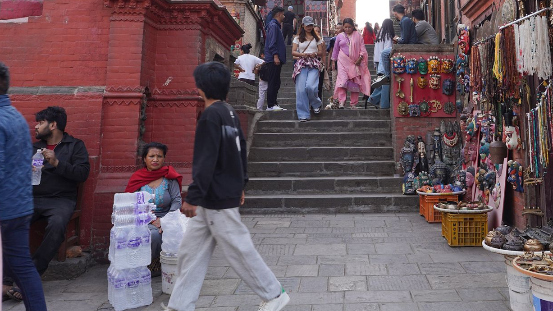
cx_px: 360
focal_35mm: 41
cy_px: 14
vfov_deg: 27.6
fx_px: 601
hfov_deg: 48.7
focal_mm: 24
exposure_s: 1/100
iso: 100
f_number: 7.1
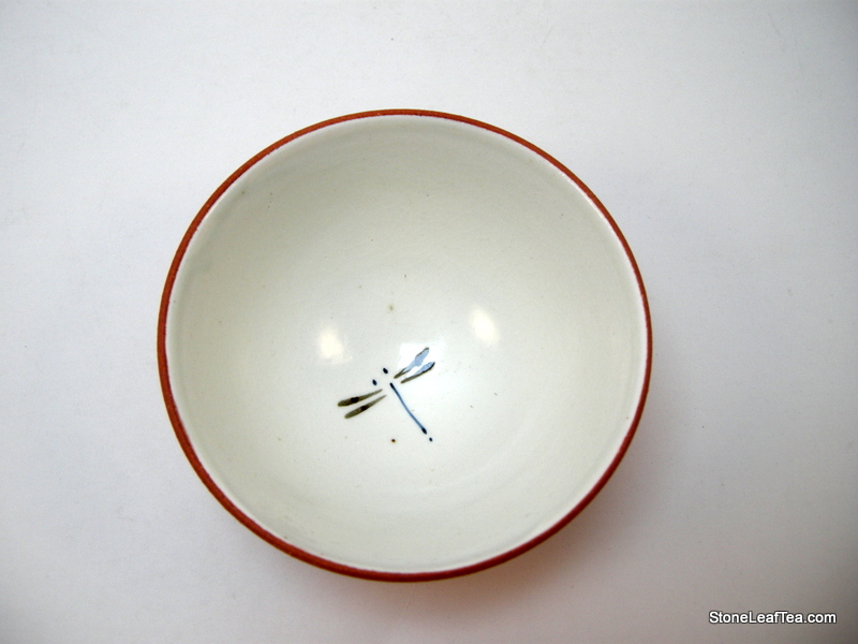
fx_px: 868
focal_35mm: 35
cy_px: 322
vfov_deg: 40.7
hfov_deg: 52.6
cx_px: 429
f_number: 3.4
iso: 64
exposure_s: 1/81.8
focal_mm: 7.5
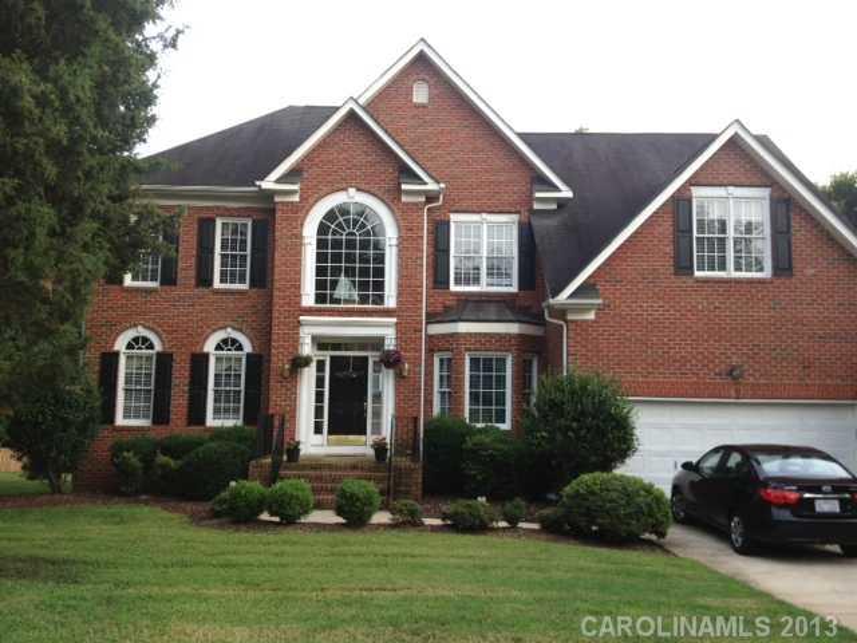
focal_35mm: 35
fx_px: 867
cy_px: 322
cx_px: 428
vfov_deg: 40.7
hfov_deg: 52.6
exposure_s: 1/164
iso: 50
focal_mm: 4.28
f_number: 2.4
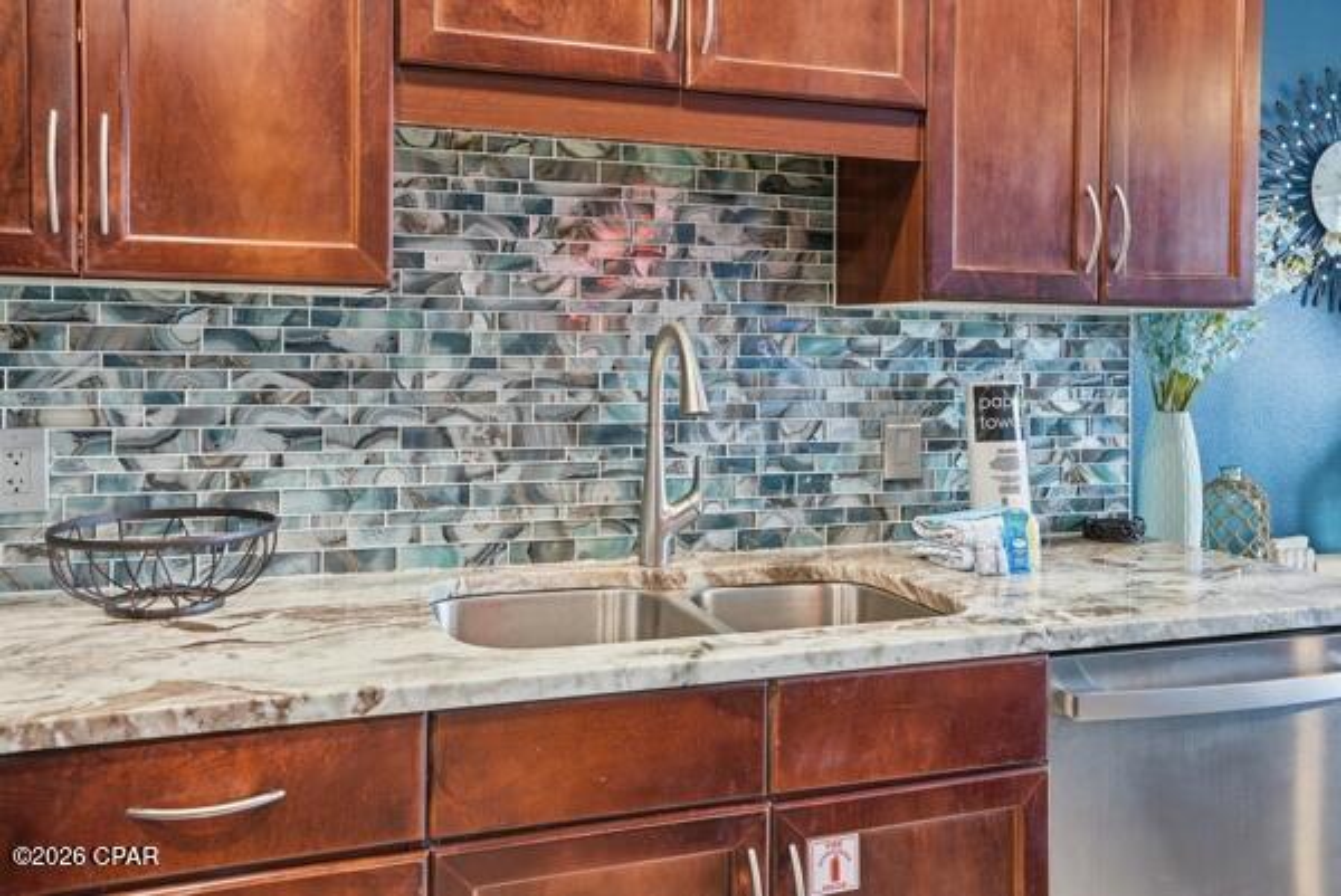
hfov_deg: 61.9
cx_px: 670
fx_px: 1118
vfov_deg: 43.7
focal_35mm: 30
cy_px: 448
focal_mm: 30
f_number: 5.6
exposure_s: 1/60
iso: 320
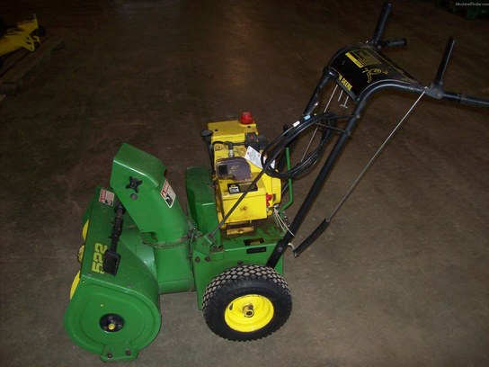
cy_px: 184
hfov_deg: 51.4
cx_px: 244
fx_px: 509
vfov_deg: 39.7
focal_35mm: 36
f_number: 2.7
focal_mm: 6
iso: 200
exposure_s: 1/64
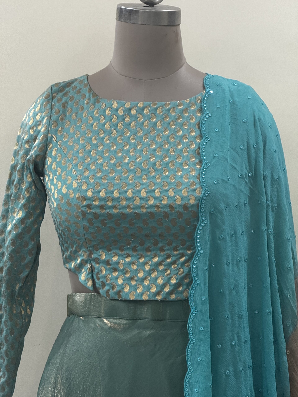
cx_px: 149
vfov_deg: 16.4
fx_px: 1377
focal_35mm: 120
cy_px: 198
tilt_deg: -0.7
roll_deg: -1.7
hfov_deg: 12.3
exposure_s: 1/50
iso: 250
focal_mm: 15.66
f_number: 2.8
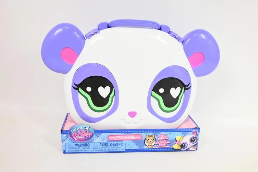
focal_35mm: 33
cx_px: 129
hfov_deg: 57.2
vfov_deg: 40.0
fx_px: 236
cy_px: 86
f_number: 4
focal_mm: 22
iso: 450
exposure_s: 1/125
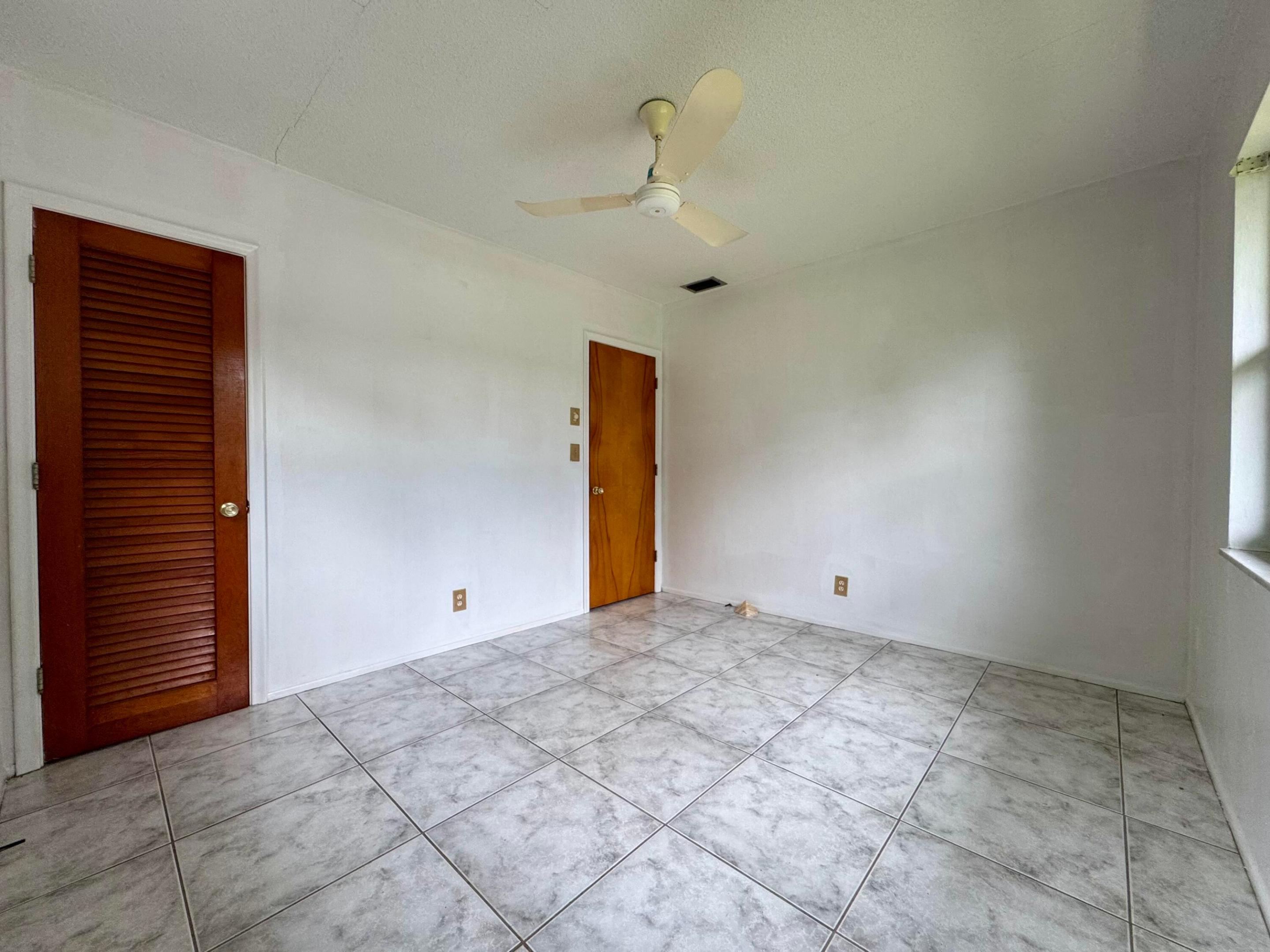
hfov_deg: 102.1
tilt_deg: -0.5
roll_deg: -1.0
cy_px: 476
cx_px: 635
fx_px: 514
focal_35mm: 14
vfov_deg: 85.7
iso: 125
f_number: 2.2
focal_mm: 2.22
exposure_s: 1/99
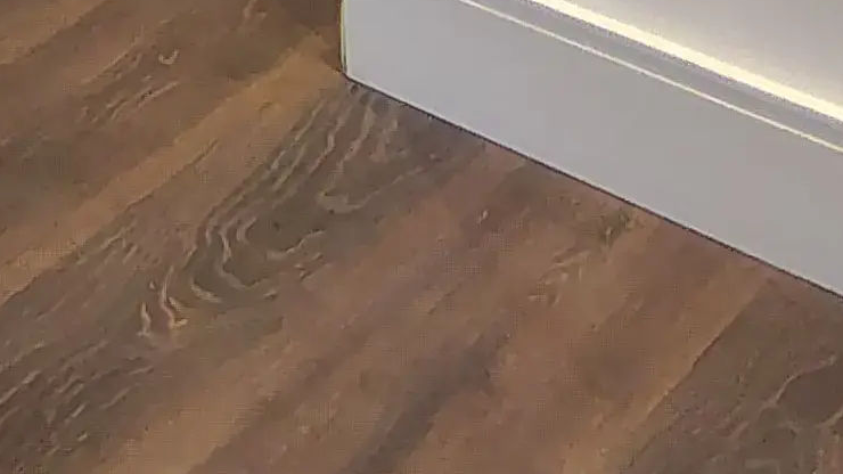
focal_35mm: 98
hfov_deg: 16.1
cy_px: -1120
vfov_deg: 9.0
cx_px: -912
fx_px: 2190
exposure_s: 1/40
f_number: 2.2
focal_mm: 2.13
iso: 368
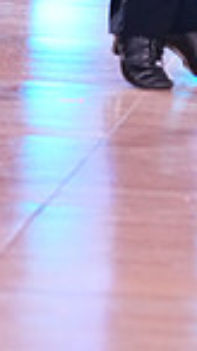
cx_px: 383
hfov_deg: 2.6
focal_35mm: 467
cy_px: -288
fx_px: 4342
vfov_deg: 4.6
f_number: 5.6
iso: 4000
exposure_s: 1/200
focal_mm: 112
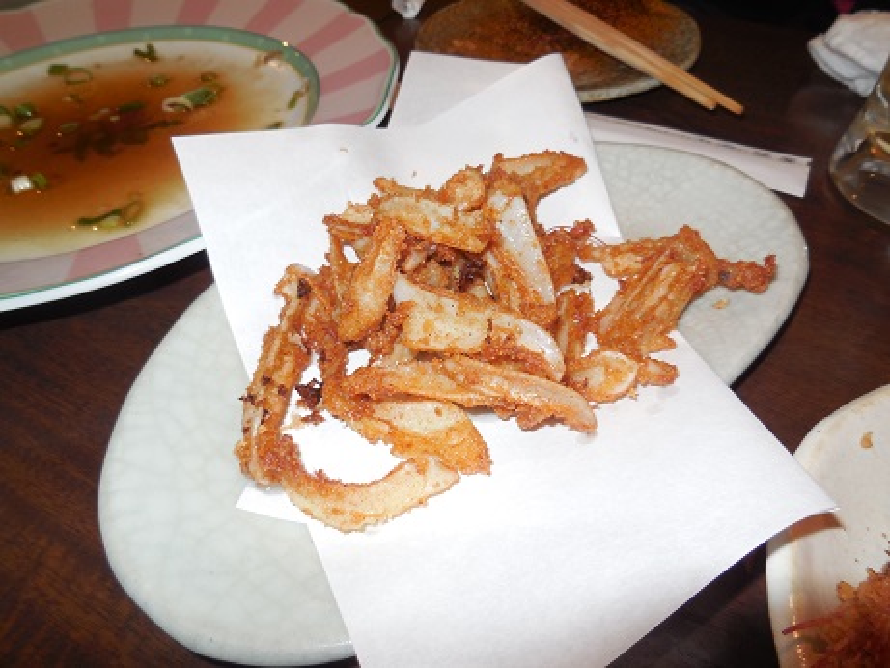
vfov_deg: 54.9
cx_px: 445
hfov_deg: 69.4
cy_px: 334
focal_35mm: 25
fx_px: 643
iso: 125
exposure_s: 1/25
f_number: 3.1
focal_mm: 4.5
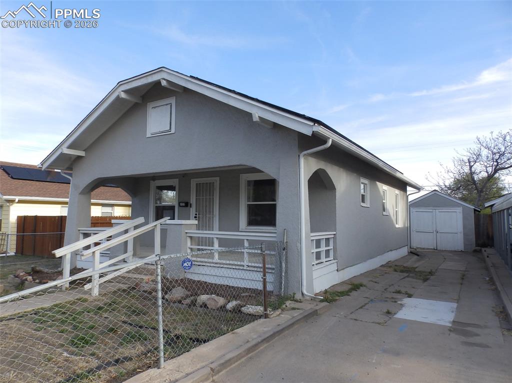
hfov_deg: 76.4
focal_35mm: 22
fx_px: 325
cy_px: 192
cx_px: 256
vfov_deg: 61.0
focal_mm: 4
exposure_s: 1/250
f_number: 4.5
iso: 80
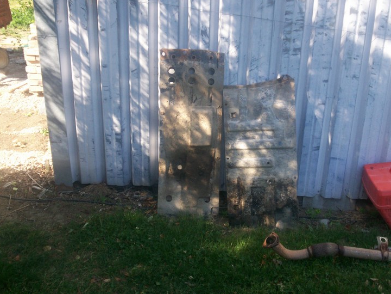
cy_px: 133
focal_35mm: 40
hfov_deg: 46.8
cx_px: 210
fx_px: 452
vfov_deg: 35.9
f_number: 4.5
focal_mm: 5.9
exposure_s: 1/124
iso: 100
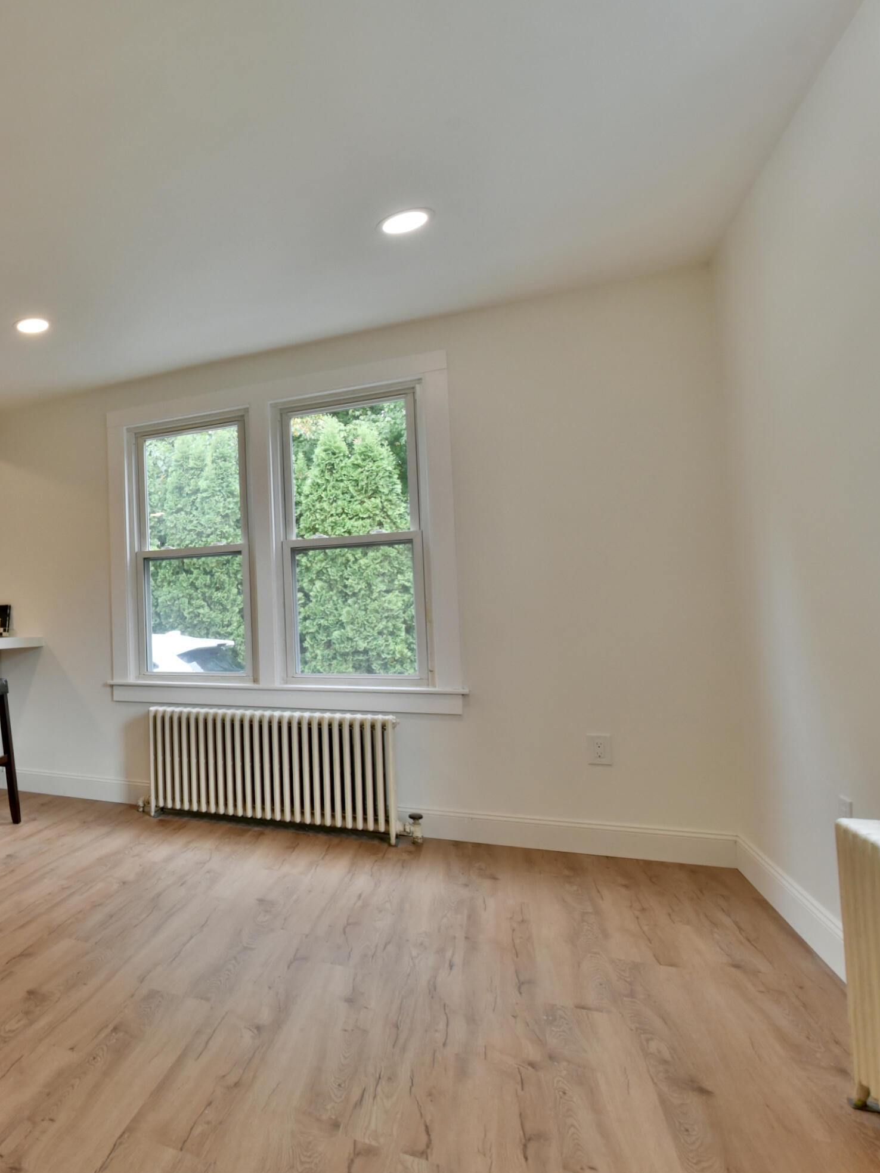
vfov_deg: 76.4
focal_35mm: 22
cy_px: 595
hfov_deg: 49.2
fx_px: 746
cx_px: -12
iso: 2500
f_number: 9
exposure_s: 1/250
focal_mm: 15
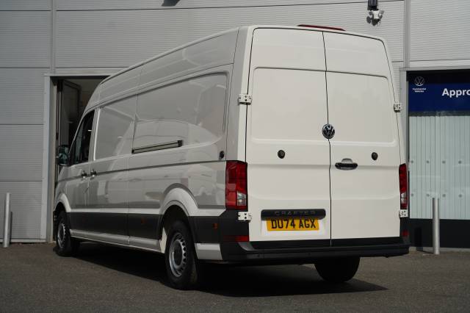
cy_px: 156
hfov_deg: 33.8
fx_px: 772
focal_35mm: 59
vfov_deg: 22.9
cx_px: 235
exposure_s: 1/800
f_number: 4.5
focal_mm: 59.2
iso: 100
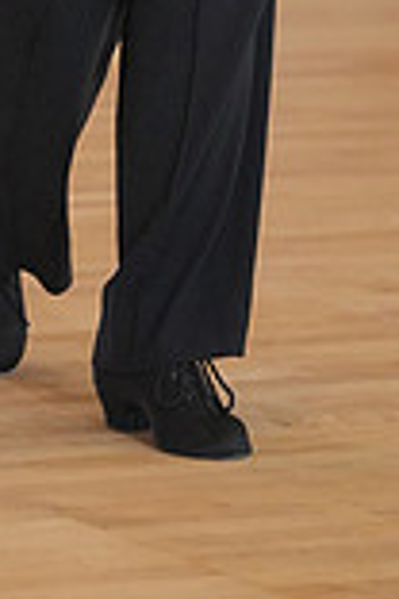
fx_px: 6550
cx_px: -71
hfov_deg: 3.5
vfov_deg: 5.2
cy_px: -442
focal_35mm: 394
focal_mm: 106
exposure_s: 1/500
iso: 2500
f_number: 3.2
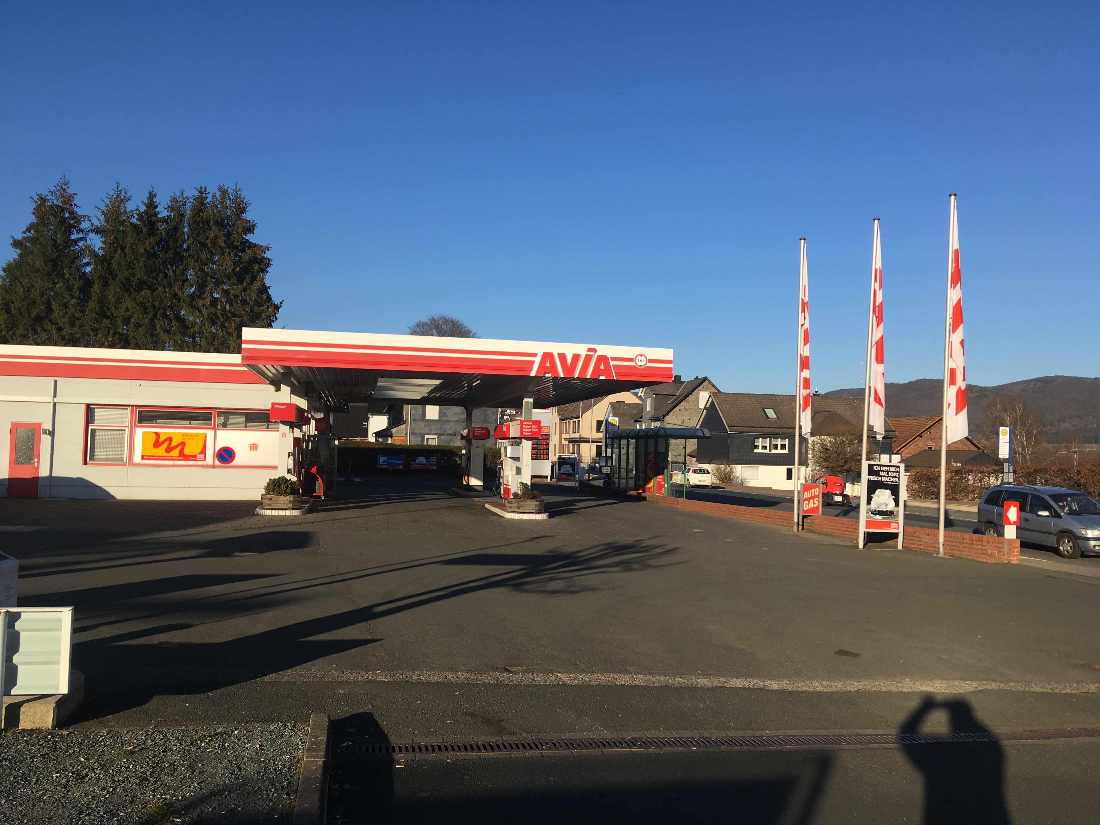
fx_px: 922
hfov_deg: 61.7
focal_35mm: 29
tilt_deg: +2.7
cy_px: 412
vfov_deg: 48.2
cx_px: 550
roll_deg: -1.1
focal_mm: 4.15
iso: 25
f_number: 2.2
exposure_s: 1/1637
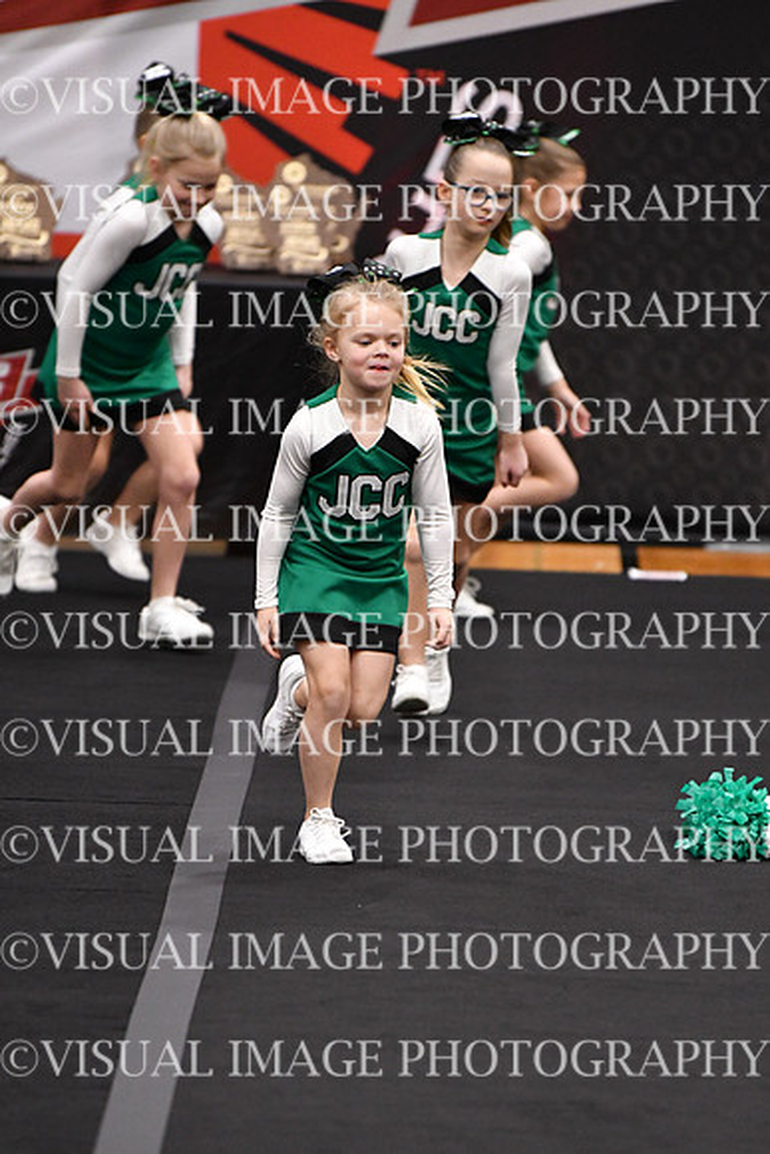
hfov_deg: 4.6
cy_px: 577
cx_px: 385
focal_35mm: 300
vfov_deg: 6.9
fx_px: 9619
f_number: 2.8
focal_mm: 200
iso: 5000
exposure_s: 1/800
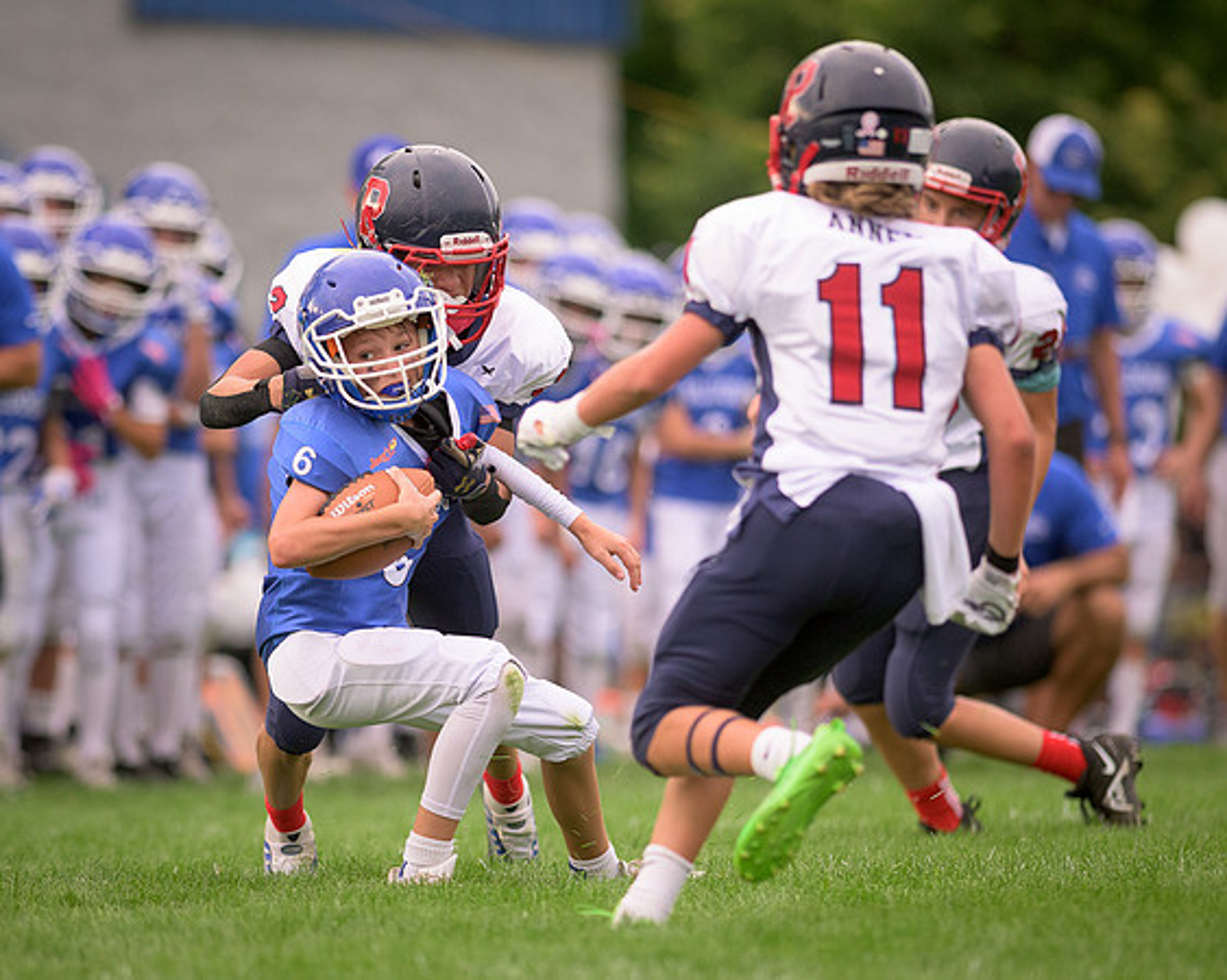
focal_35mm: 416
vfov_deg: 3.7
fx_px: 15106
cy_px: 550
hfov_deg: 4.7
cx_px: 504
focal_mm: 300
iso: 800
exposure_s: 1/2500
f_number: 2.8
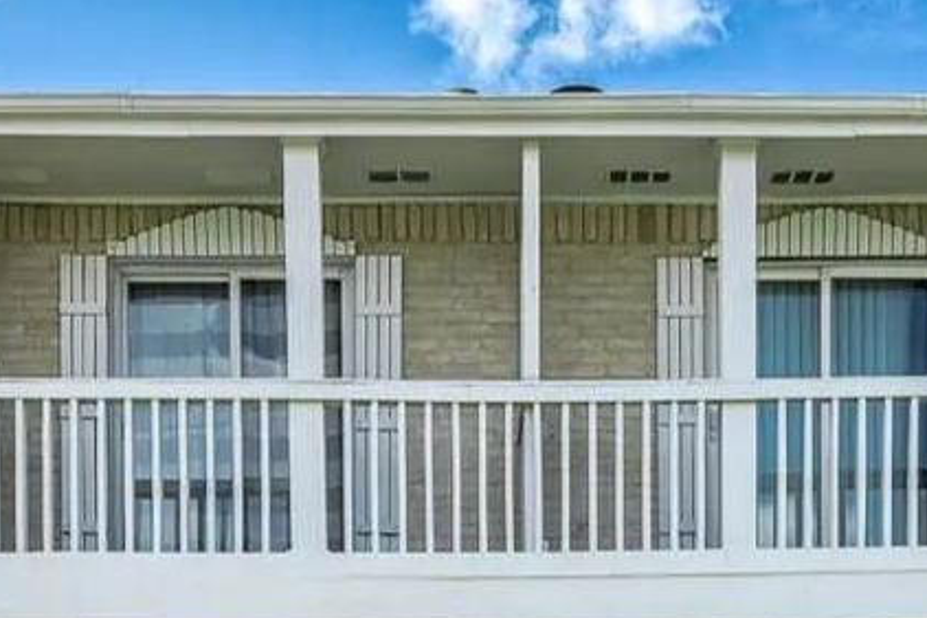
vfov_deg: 36.2
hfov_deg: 55.6
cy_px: 571
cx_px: 536
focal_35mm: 34
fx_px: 875
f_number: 11
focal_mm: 14
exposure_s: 1/80
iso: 100
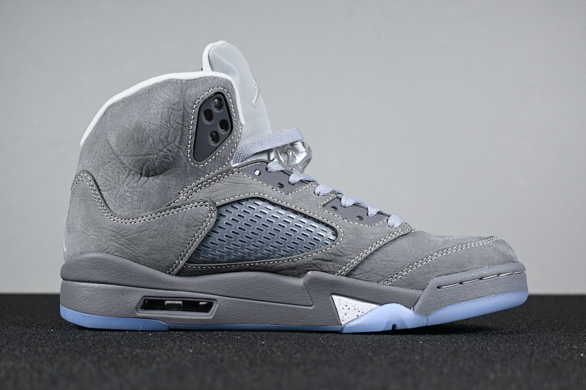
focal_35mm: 54
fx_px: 879
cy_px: 195
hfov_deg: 36.9
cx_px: 293
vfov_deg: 25.0
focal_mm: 36
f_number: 5.3
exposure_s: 1/125
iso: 500
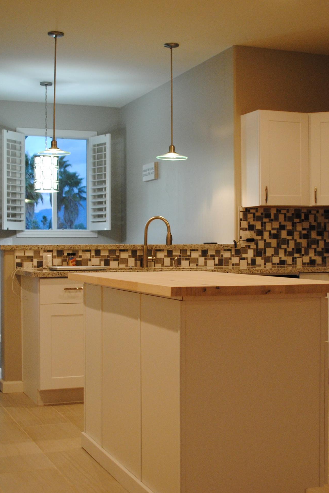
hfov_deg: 24.2
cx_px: 164
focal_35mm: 56
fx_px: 768
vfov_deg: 35.6
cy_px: 248
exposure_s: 1/30
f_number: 4
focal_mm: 24
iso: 560
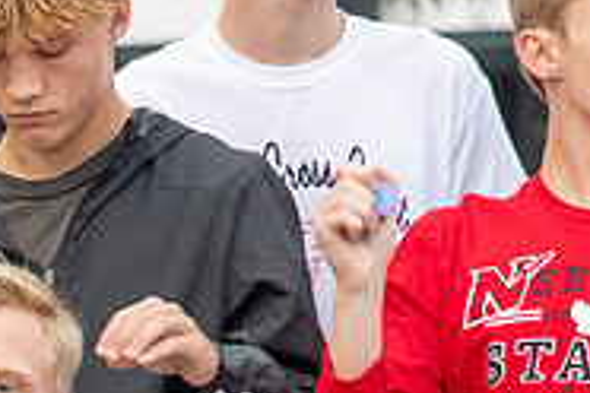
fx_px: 15355
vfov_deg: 1.5
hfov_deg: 2.2
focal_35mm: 937
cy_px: 398
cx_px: -165
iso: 3200
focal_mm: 300
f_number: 11
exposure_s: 1/320
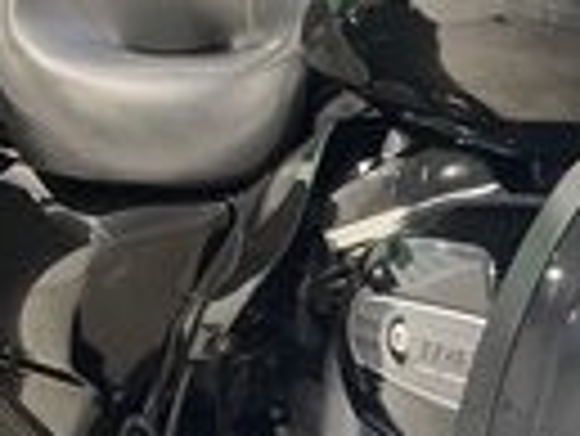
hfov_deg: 20.8
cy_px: 566
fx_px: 1509
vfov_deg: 15.6
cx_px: 629
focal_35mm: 90
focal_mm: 3
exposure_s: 1/60
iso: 160
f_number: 1.8
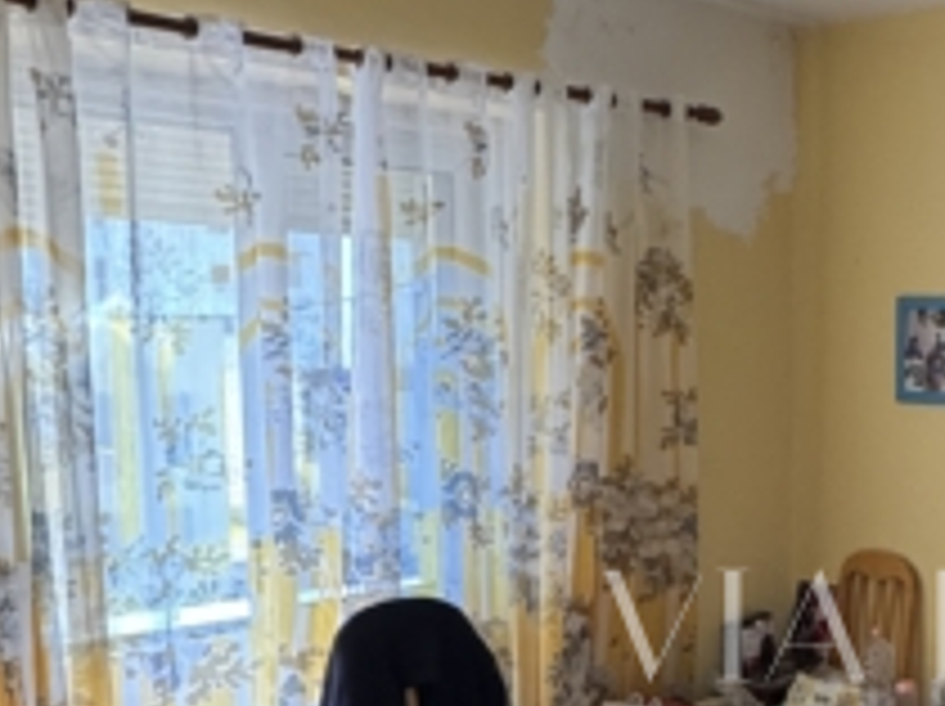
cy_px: 468
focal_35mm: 39
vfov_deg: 36.4
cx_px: 1120
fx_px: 1063
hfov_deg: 37.1
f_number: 2.2
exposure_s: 1/99
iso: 250
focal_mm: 2.22
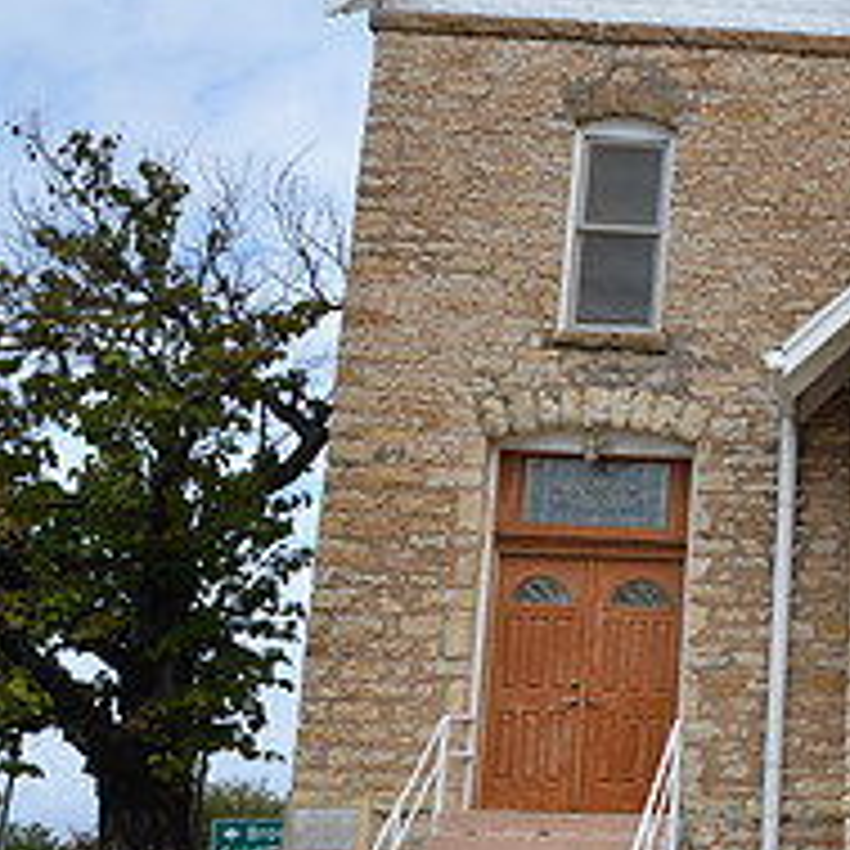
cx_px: 1228
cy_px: 373
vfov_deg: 26.0
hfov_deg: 22.1
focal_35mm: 66
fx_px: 1842
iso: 100
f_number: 8
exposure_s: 1/250
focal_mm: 17
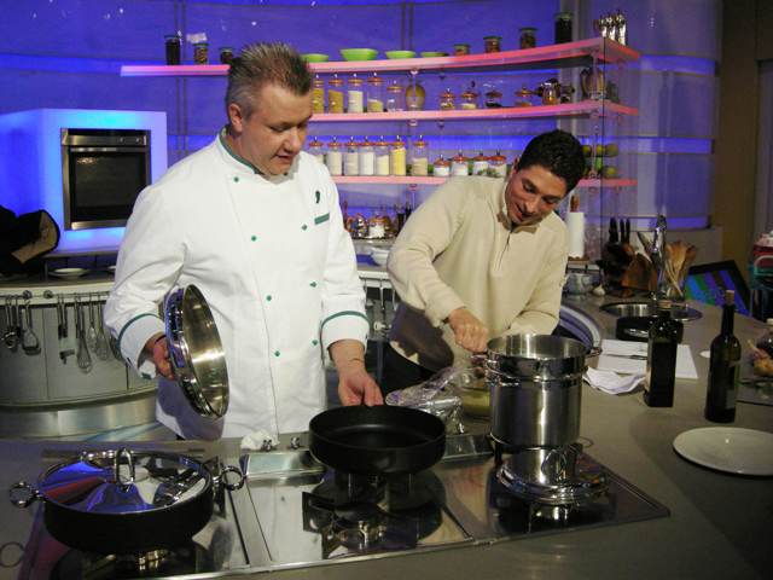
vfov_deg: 39.7
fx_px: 804
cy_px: 290
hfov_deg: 51.4
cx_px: 386
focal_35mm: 36
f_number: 2.7
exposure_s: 1/125
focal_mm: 7.5
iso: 351
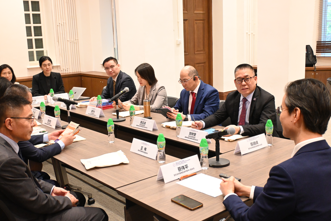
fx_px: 379
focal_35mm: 41
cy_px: 110
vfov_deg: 32.4
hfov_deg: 47.2
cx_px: 166
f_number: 4.5
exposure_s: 1/60
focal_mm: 27.5
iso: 3200
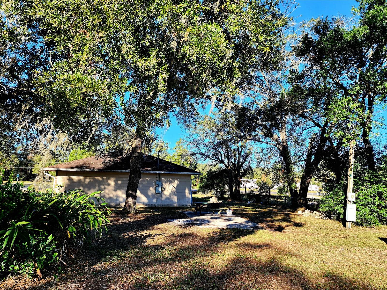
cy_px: 145
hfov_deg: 73.9
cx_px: 194
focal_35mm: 23
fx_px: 257
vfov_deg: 58.9
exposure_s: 1/345
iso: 12
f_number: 1.8
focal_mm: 6.4
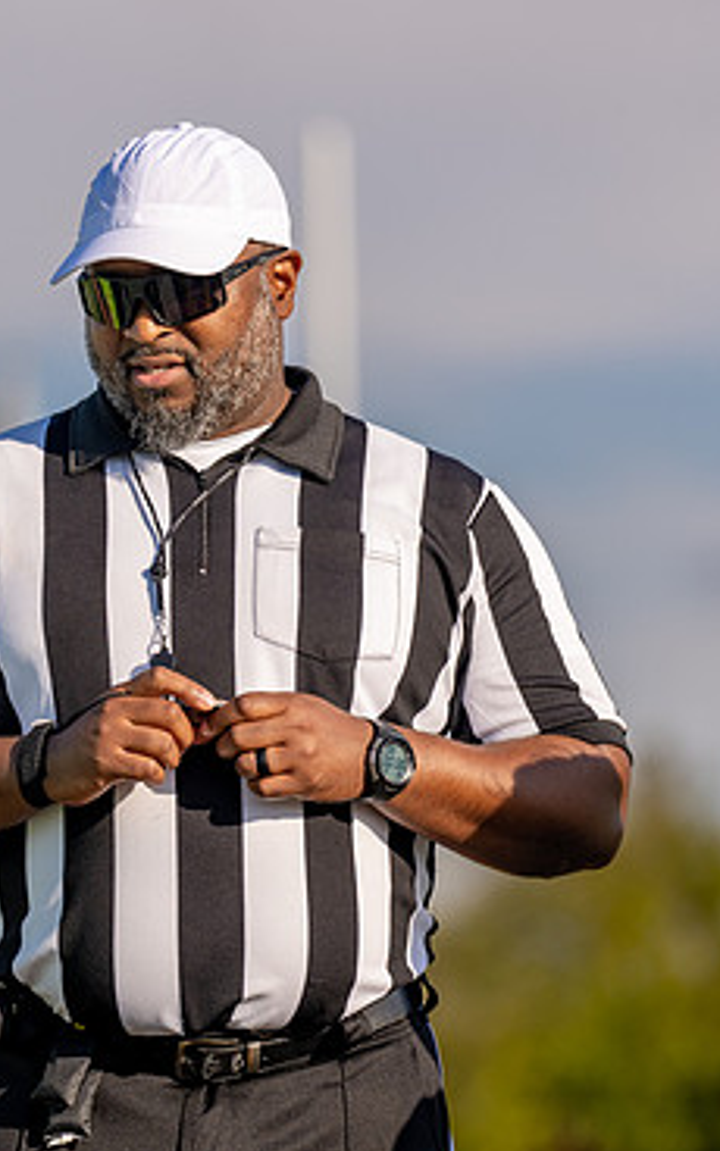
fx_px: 9199
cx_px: 206
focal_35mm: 293
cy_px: 620
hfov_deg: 4.5
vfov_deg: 7.2
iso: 100
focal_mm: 165
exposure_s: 1/2000
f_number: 2.8
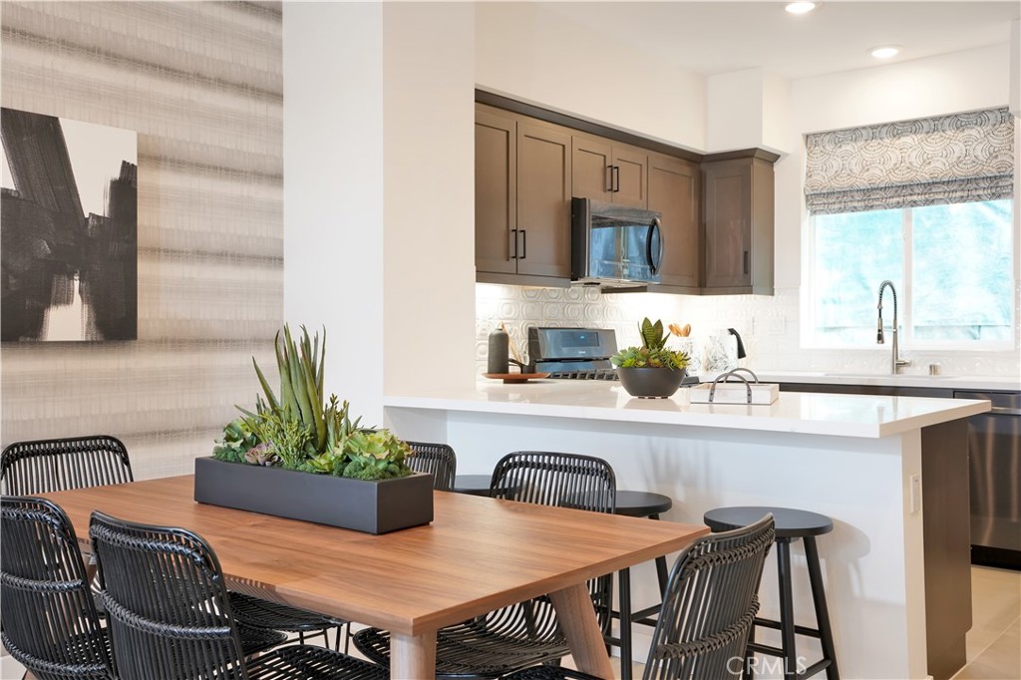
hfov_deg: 54.4
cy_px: 340
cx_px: 510
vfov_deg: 37.8
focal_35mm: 35
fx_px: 992
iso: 400
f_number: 7.1
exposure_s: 1/15
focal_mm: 35
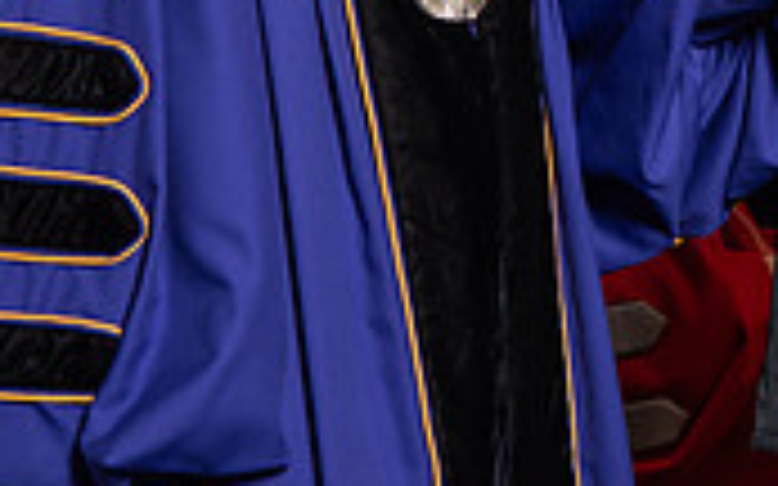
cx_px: 679
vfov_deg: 5.1
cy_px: -313
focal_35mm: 256
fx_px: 5426
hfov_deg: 8.2
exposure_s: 1/200
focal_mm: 75
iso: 1000
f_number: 5
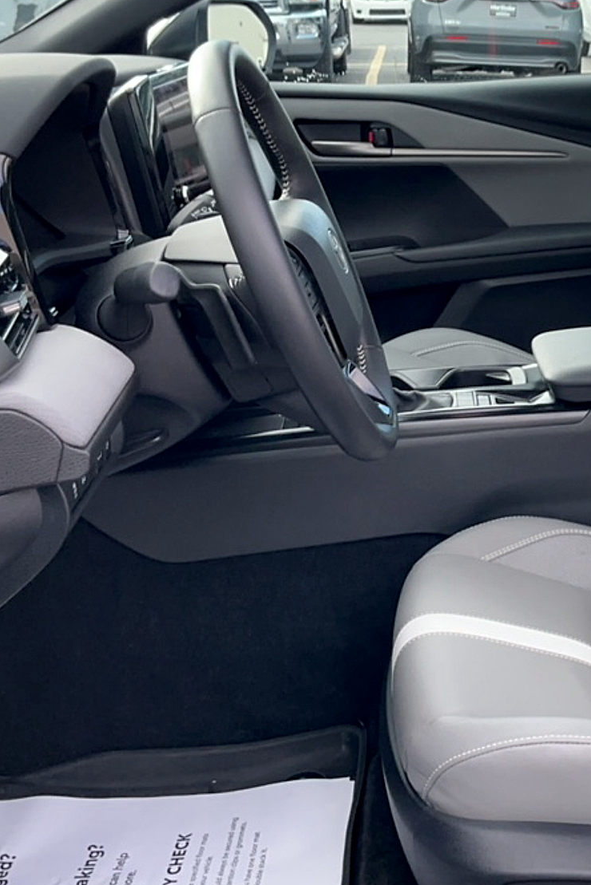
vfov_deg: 43.6
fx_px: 1107
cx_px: 549
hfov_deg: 28.5
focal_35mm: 45
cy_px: 417
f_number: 1.8
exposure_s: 1/120
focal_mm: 3
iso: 25
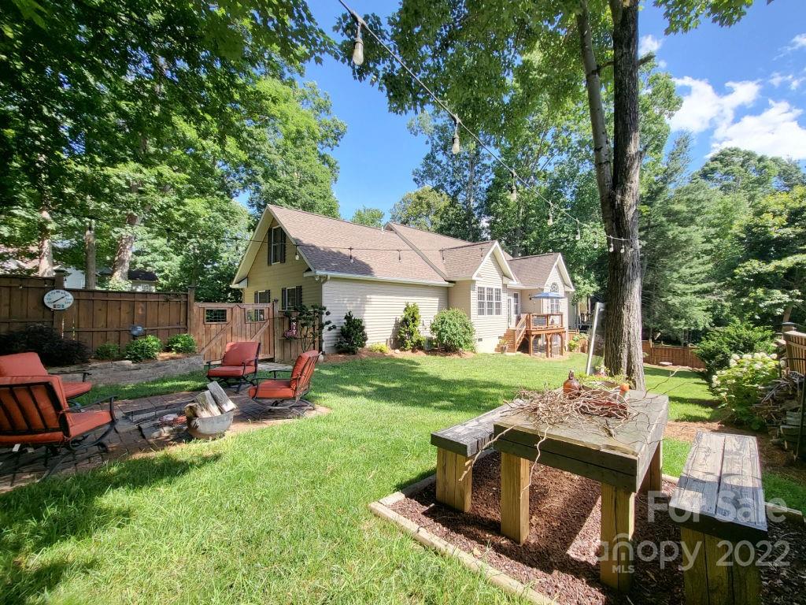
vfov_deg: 89.9
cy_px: 302
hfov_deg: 106.2
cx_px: 403
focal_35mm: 13
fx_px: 303
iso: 32
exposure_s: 1/365
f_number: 2.2
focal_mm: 1.74
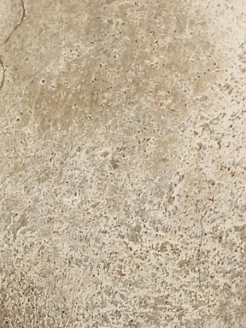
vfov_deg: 12.8
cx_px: -226
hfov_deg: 10.9
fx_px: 1184
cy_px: 736
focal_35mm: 125
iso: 25
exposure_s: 1/125
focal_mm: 4.6
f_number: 2
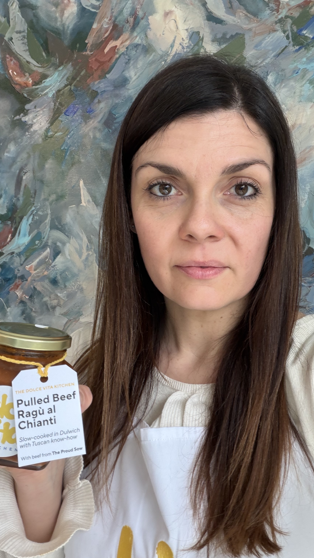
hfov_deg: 35.6
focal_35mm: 33
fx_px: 488
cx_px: 172
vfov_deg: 59.5
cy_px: 278
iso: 40
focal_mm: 2.71
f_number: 1.9
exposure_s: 1/50
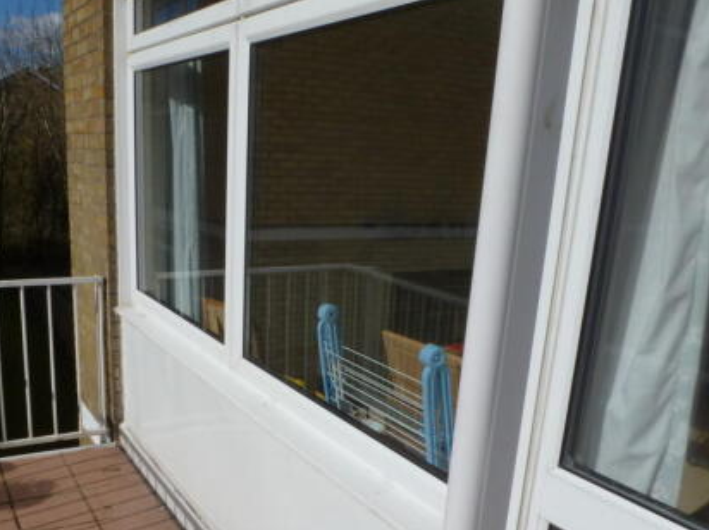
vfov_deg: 40.9
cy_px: 373
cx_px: 276
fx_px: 696
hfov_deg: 53.5
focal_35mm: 34
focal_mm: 4.3
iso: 100
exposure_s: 1/1300
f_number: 5.6
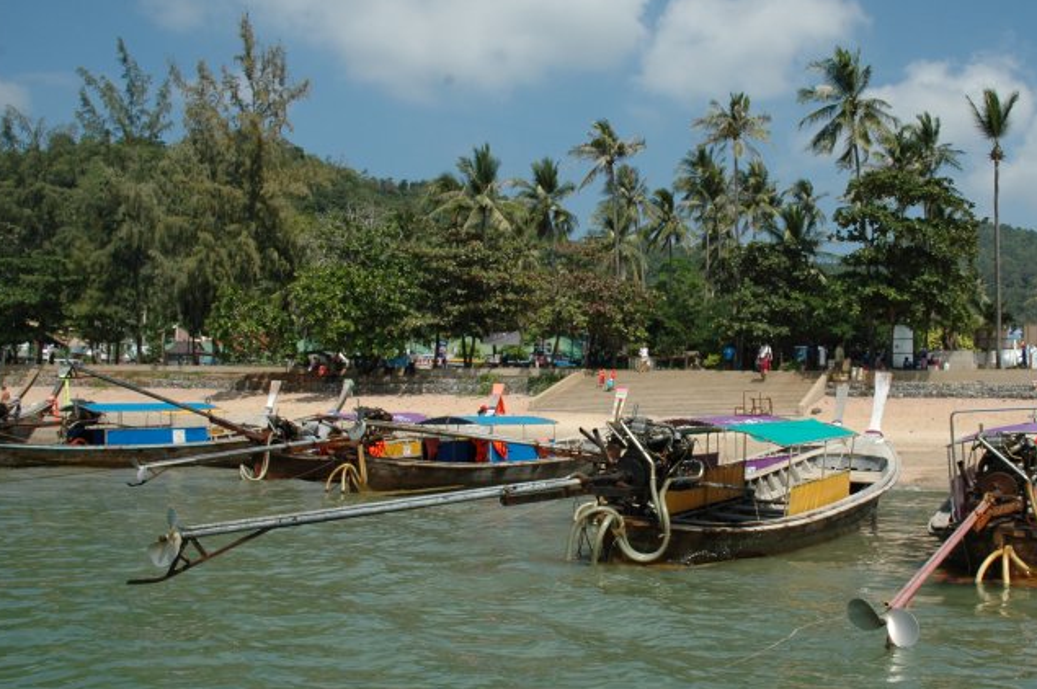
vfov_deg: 38.8
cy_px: 369
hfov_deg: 55.3
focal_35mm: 34
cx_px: 634
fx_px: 978
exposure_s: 1/400
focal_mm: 18
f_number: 10
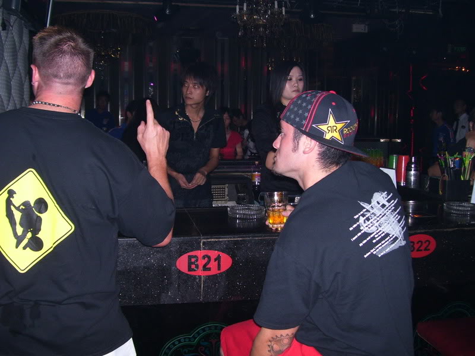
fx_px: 508
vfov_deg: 38.7
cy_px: 178
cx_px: 238
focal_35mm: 37
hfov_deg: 50.1
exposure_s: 1/60
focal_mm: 6
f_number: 2.7
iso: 125
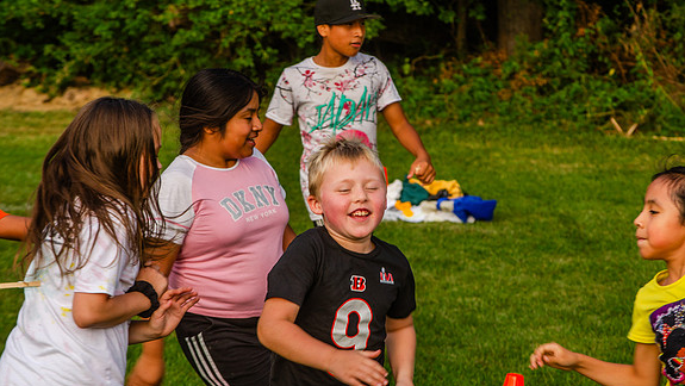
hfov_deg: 13.0
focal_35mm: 166
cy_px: 210
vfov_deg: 7.3
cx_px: 342
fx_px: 3016
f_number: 8
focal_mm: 105
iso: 180
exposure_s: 1/250
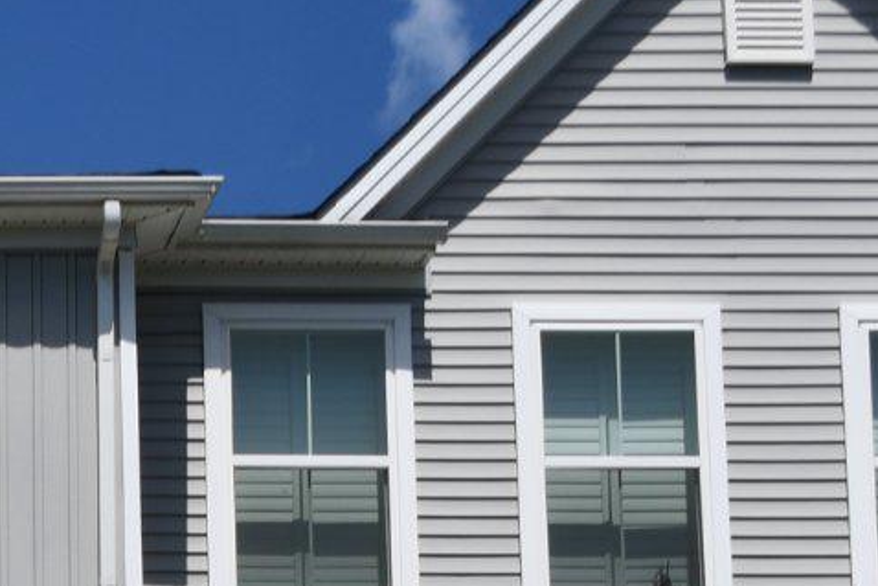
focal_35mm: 180
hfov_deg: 10.6
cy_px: 1147
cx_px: -768
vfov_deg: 7.4
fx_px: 4391
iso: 100
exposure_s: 1/400
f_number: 10
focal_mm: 28
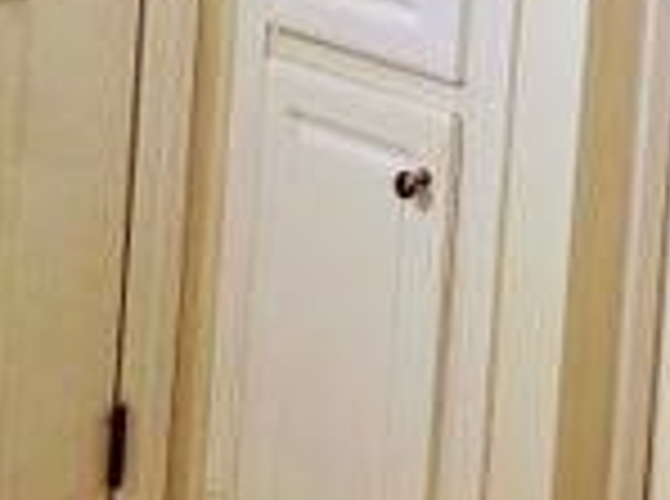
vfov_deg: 20.1
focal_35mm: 56
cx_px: 1142
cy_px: -356
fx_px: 1081
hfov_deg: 23.0
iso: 200
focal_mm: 2.2
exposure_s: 1/120
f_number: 2.2
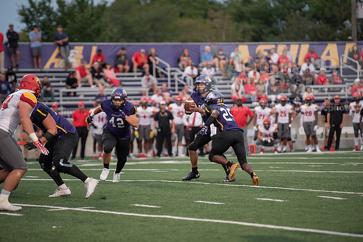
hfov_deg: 10.3
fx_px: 2017
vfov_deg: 6.9
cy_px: 121
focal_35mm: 200
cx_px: 182
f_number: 2.8
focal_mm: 200
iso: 2000
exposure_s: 1/800
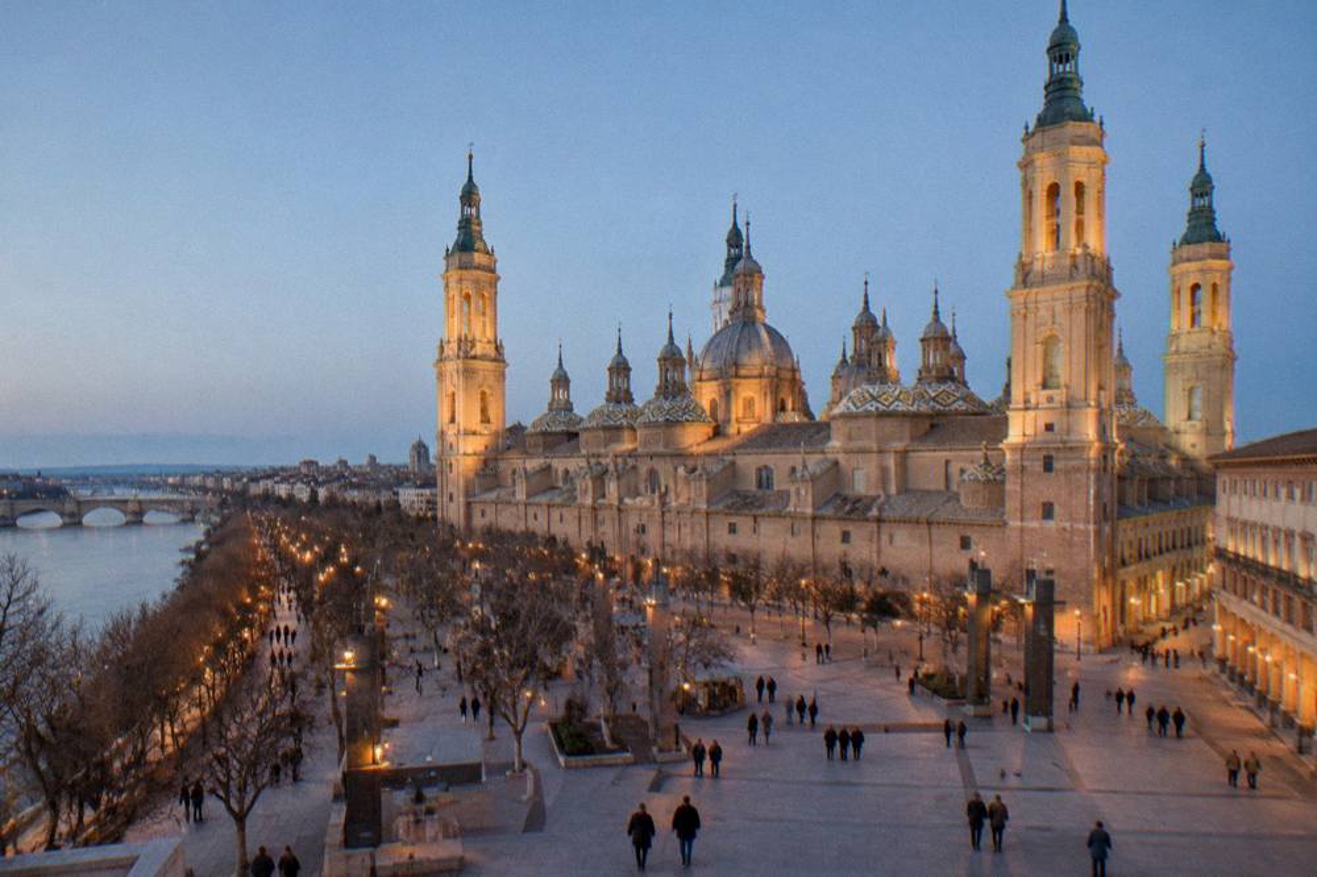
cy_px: 438
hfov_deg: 54.5
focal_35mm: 35
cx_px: 658
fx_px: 1280
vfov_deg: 37.8
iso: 500
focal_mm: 35
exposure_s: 1/200
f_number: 10
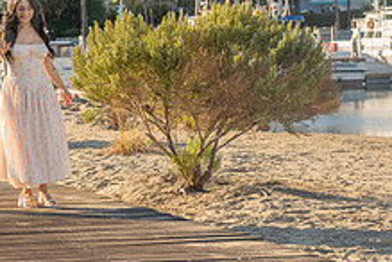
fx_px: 1818
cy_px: 8
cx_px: -113
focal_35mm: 167
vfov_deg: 8.2
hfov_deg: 12.0
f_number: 4
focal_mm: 63
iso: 200
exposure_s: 1/1000
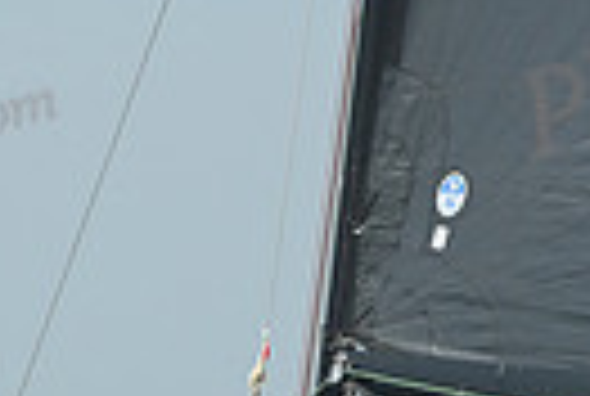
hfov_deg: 3.3
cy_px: 754
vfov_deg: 2.2
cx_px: 293
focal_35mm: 618
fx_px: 10151
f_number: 8
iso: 320
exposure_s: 1/1250
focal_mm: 140
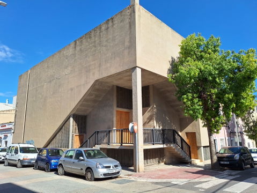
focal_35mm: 23
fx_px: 171
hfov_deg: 73.9
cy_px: 96
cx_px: 128
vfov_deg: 58.9
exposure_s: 1/2732
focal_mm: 5.54
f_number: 1.8
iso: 40
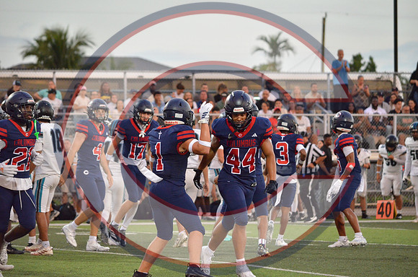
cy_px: 138
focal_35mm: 248
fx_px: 2867
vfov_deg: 5.5
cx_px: 209
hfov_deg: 8.3
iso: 3200
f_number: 5
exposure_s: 1/500
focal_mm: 165
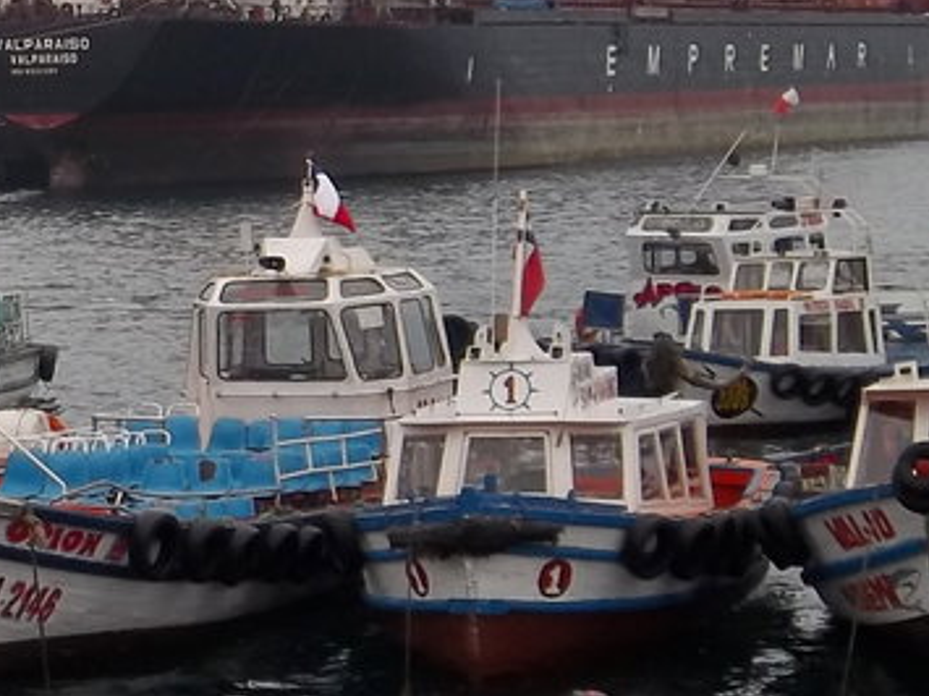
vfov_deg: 9.3
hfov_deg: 11.9
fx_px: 4266
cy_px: 201
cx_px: -474
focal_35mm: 159
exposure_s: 1/125
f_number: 4.58
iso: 64
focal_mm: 8.3
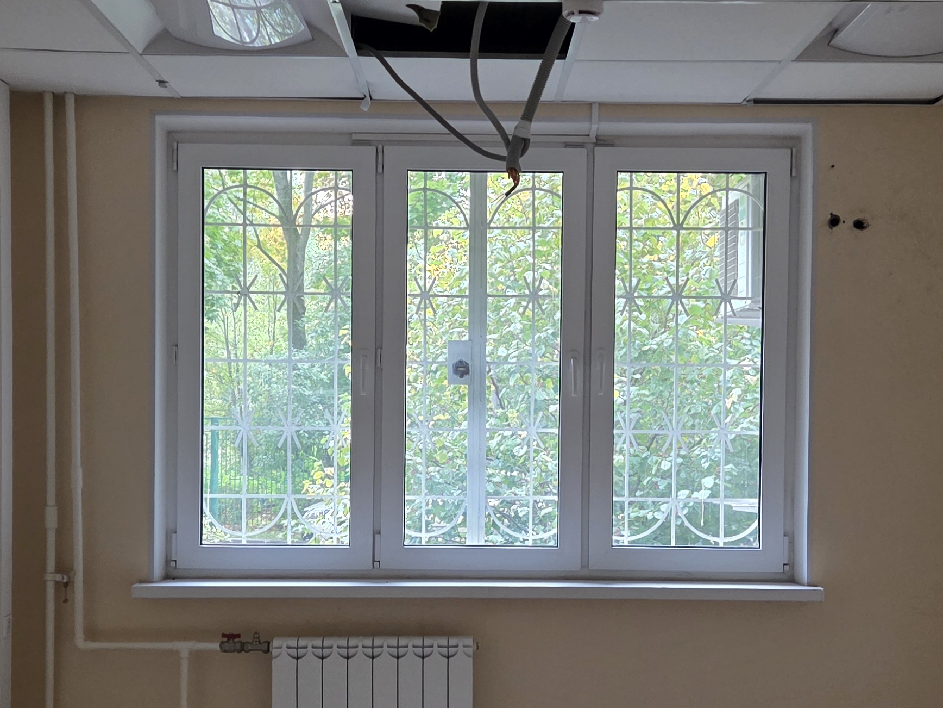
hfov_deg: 36.2
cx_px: 484
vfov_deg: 27.5
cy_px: 430
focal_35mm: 53
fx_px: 1444
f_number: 1.8
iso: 500
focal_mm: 5.4
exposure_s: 1/100
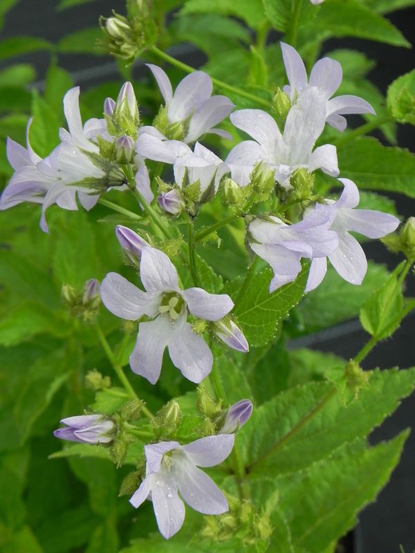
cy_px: 276
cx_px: 208
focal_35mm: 144
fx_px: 2302
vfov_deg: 13.7
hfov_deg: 10.3
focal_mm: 25.7
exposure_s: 1/500
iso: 160
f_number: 5
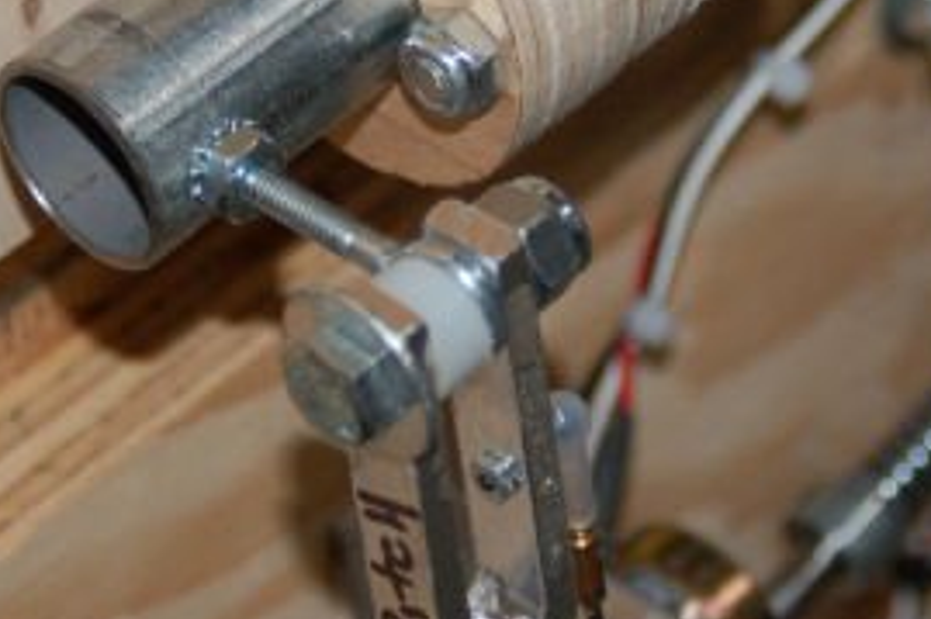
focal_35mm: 221
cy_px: 52
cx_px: 370
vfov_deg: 6.2
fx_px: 5712
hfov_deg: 9.3
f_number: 5
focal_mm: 62
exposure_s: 1/60
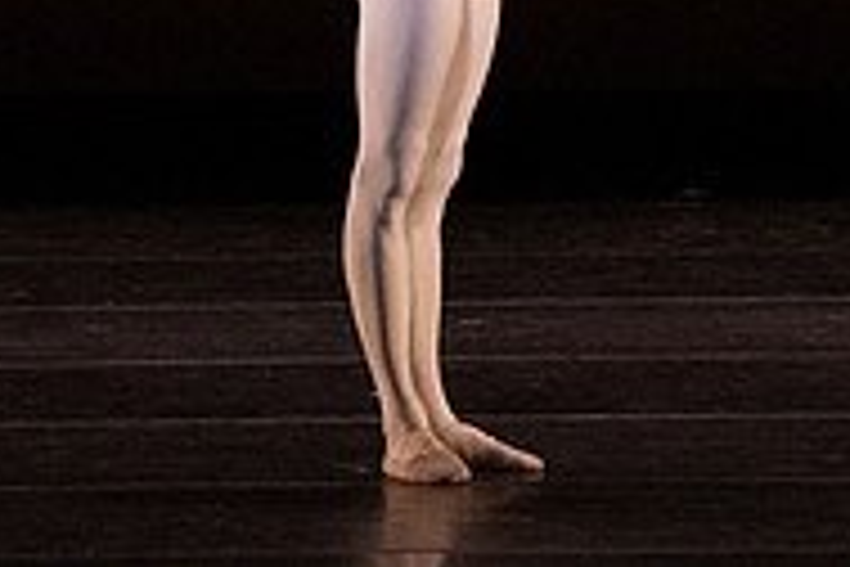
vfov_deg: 1.5
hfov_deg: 2.3
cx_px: 549
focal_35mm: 892
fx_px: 21059
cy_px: -299
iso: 20000
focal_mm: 291
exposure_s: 1/400
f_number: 7.1
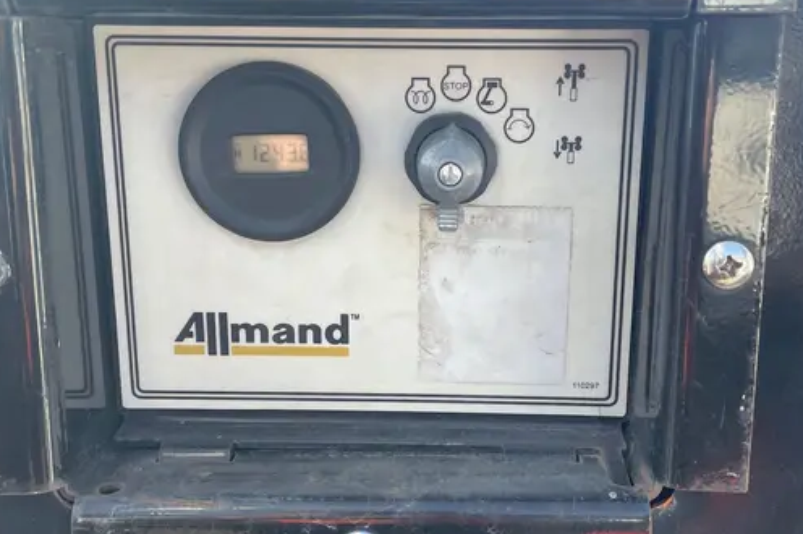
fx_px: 892
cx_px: 408
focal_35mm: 40
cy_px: 216
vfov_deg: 33.3
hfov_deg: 48.5
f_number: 1.6
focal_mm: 4.2
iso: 50
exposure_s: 1/774
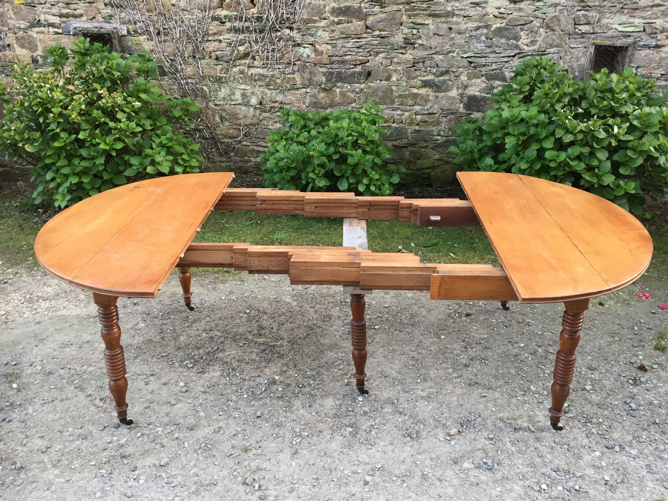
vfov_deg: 48.2
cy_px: 250
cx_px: 334
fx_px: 560
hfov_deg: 61.7
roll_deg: -0.7
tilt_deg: -22.9
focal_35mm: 29
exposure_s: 1/33
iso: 50
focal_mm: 4.15
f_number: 2.2
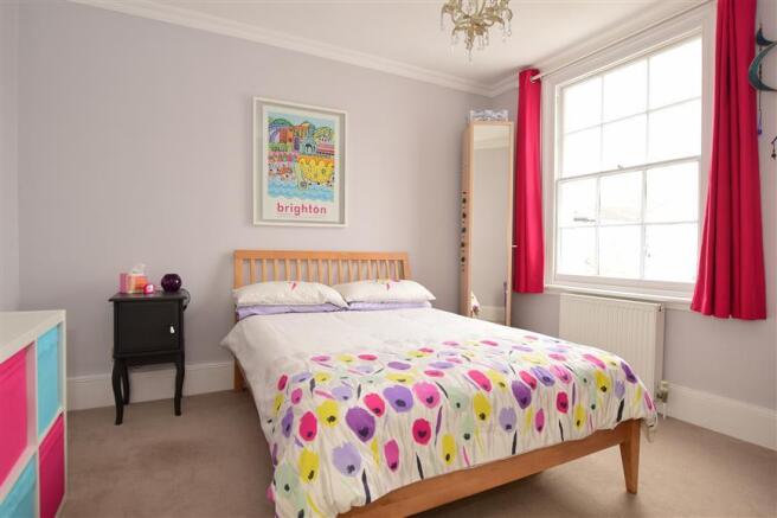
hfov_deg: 90.0
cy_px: 259
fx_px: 388
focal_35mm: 18
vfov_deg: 67.4
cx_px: 388
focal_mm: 12
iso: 200
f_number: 6.3
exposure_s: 1/20
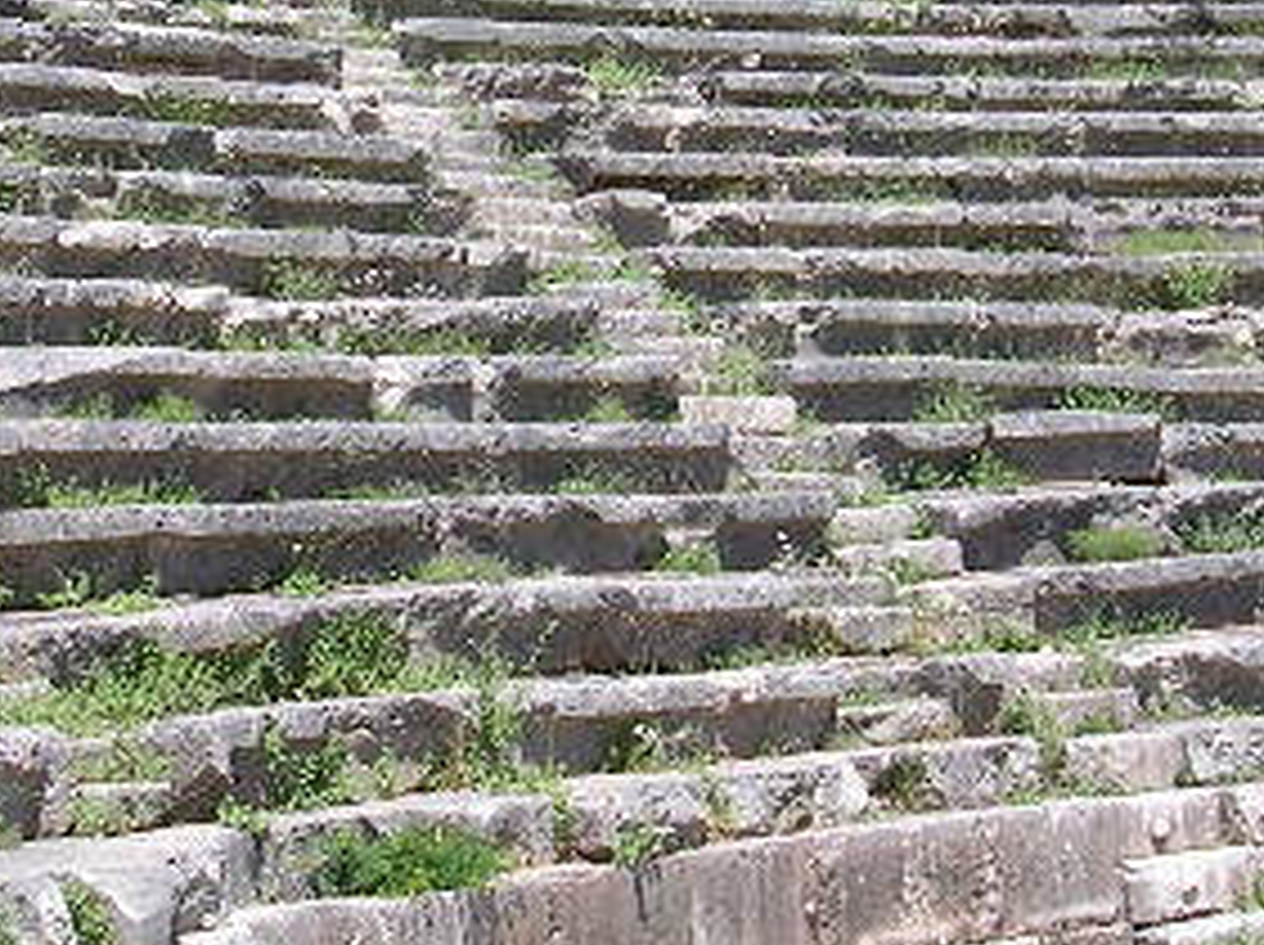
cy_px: 106
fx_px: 3209
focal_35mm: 88
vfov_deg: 16.5
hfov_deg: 22.3
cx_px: 720
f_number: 5.6
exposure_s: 1/215
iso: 50
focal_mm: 5.8
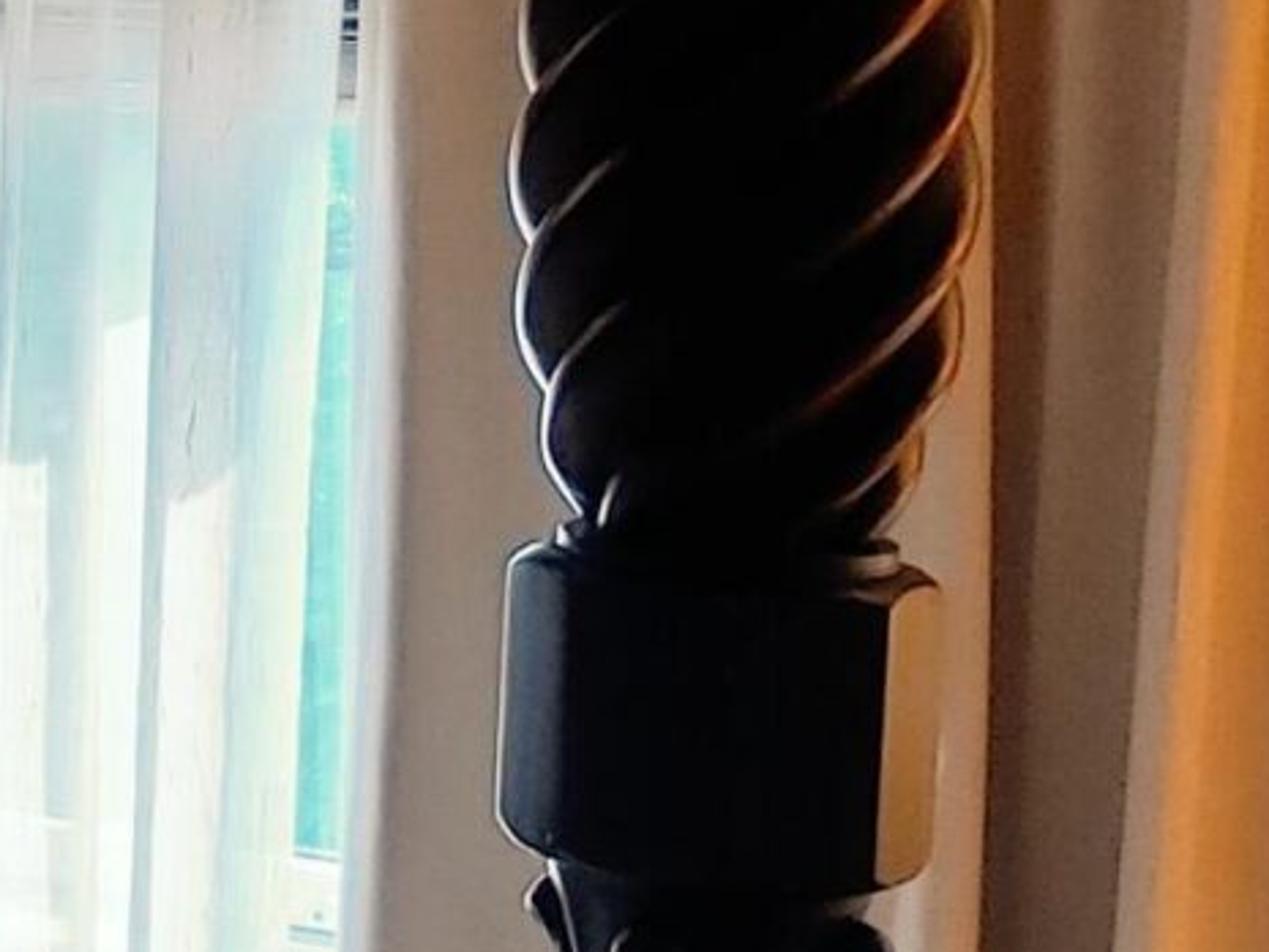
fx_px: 5244
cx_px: -1949
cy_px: 117
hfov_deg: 11.1
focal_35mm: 143
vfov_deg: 10.3
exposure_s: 1/60
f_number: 1.8
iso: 250
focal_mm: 4.81
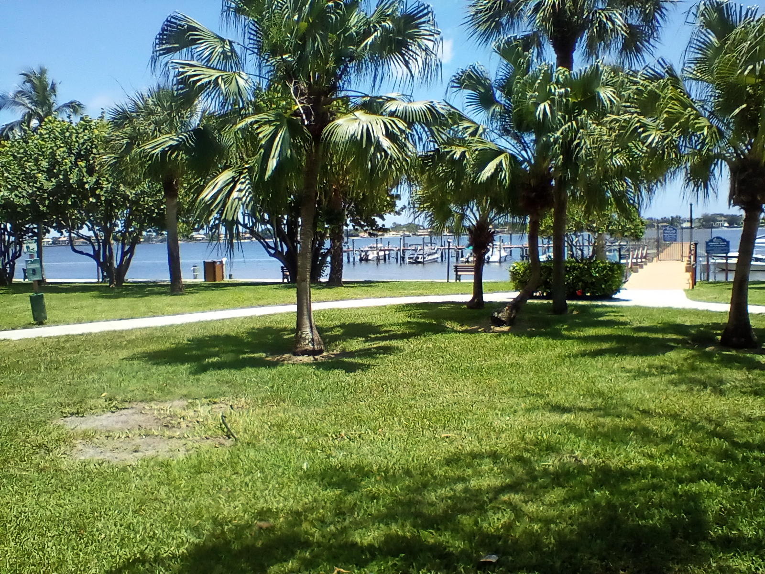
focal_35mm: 31
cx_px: 382
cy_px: 287
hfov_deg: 58.4
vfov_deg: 45.4
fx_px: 685
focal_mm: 2.38
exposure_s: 1/894
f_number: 2.4
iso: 102
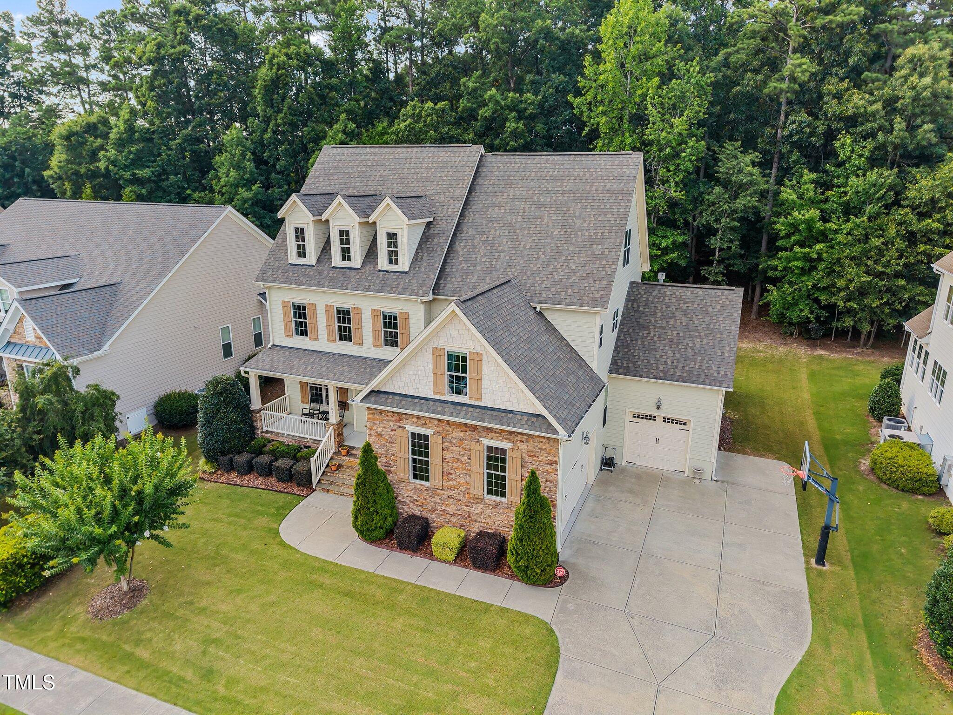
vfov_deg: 56.8
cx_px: 476
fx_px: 661
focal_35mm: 24
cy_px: 358
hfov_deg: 71.6
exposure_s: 1/400
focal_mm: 8.67
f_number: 1.8
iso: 100
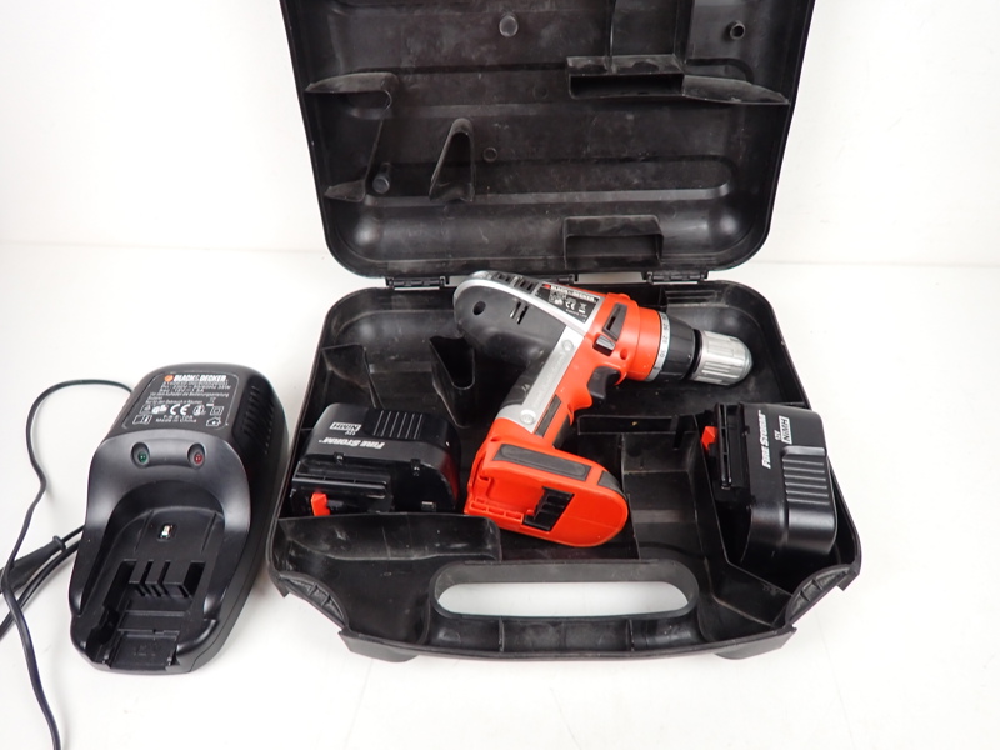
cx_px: 500
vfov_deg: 68.7
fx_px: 549
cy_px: 375
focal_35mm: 19
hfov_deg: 84.7
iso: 200
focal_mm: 3.33
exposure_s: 1/50
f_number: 2
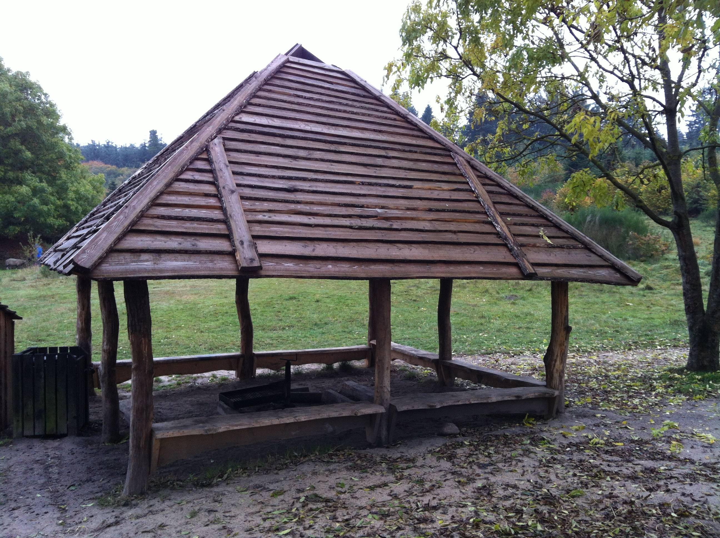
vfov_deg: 40.6
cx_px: 360
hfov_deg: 52.7
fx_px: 727
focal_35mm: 35
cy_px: 269
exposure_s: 1/120
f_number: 2.8
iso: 125
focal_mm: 3.85
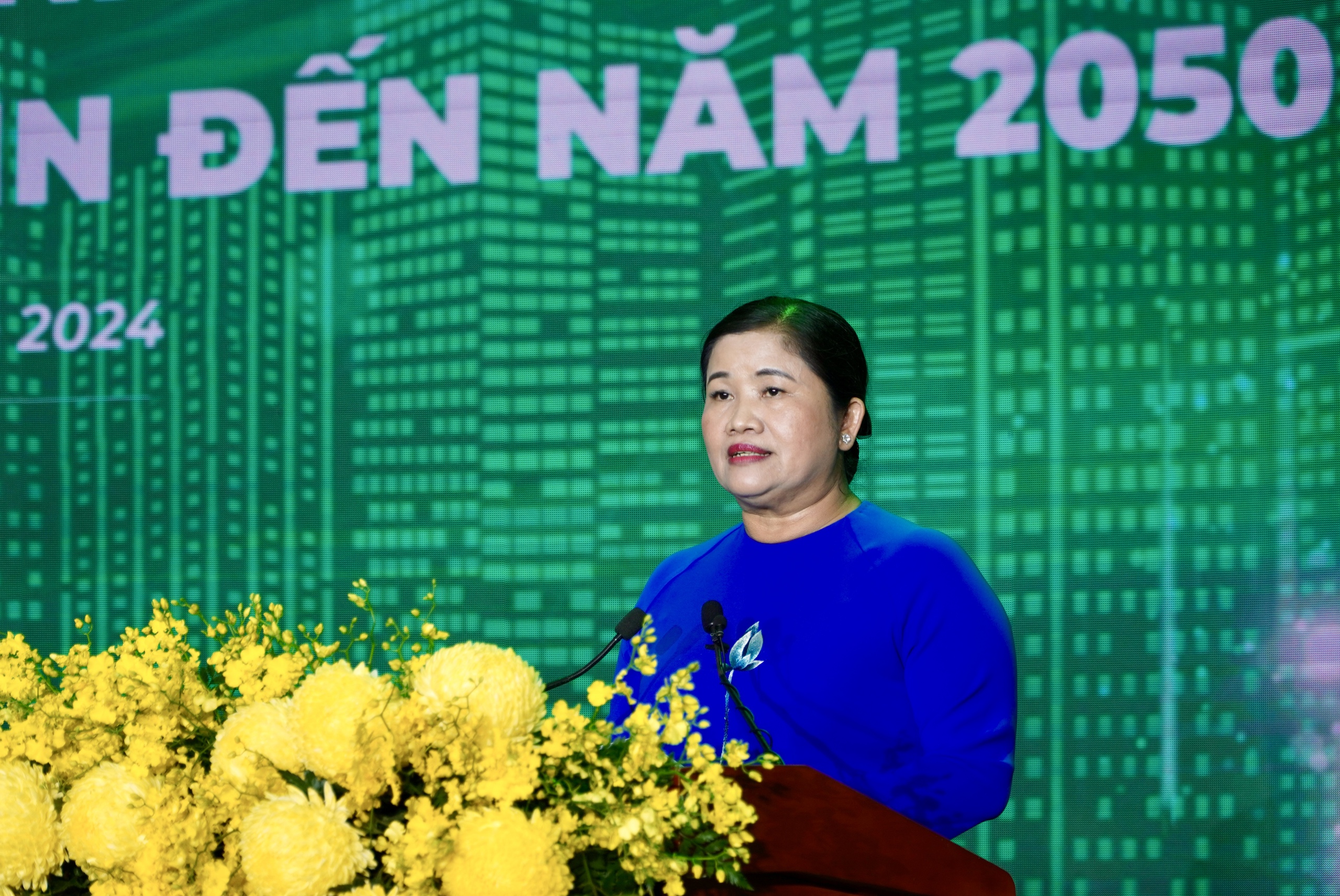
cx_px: 670
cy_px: 448
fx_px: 4525
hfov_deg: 16.8
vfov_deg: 11.3
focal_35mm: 122
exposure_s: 1/125
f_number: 4
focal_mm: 81
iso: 250
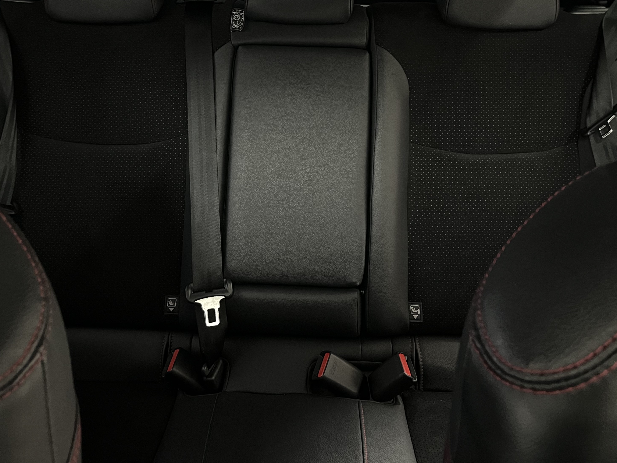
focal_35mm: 36
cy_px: 149
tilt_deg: -19.0
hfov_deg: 51.3
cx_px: 300
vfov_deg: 39.1
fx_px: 642
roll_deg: -0.4
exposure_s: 1/17
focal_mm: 5.1
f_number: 1.6
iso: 1250
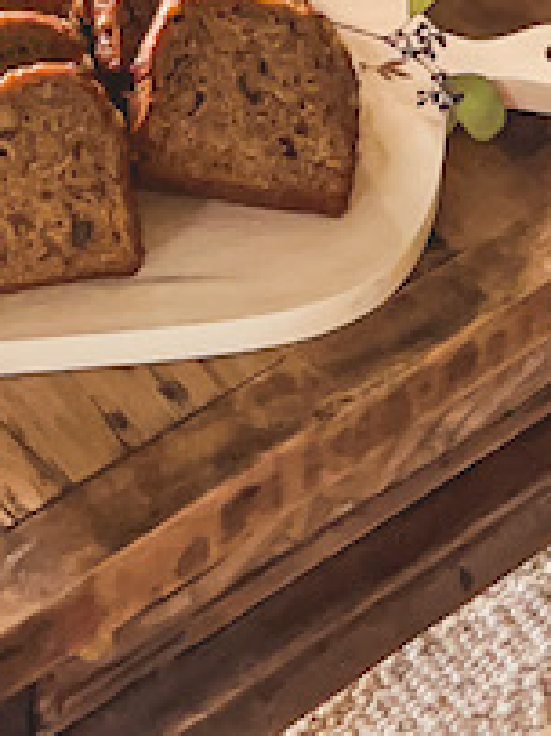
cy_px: -993
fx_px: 2783
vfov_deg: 12.2
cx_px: 178
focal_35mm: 131
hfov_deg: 11.3
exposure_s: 1/60
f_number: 1.5
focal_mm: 5.7
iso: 250
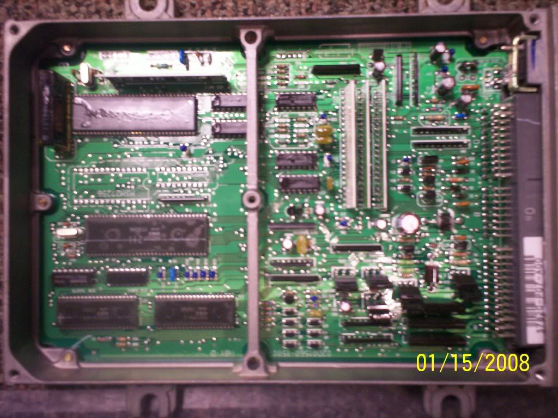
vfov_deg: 39.7
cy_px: 209
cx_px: 279
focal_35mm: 36
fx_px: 580
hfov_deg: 51.4
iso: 200
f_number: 4.5
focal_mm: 6
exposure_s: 1/8
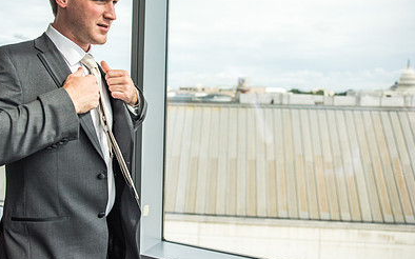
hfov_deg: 53.9
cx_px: 182
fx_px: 407
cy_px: 95
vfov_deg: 35.1
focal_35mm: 36
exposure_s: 1/4000
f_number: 2.8
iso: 280
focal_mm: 24
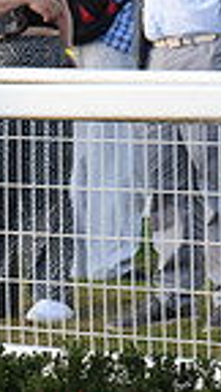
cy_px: 88
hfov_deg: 1.7
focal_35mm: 694
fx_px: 7230
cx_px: -524
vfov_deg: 3.1
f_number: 6.3
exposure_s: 1/400
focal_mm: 165
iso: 1000
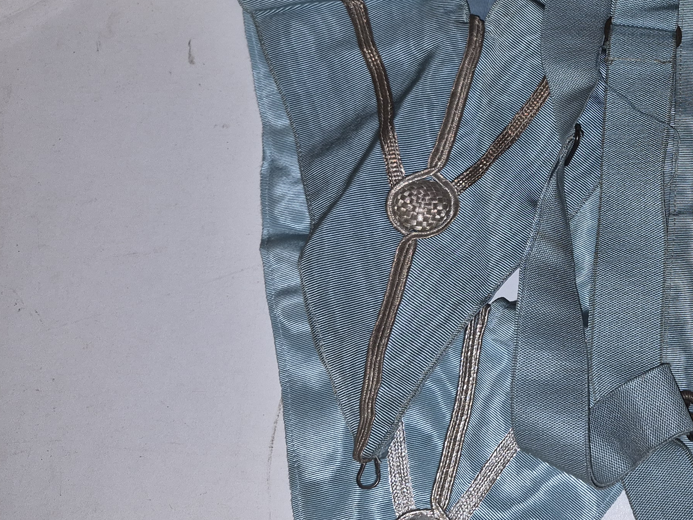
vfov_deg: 28.3
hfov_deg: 32.8
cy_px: 159
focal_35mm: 51
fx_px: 1021
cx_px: 764
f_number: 1.8
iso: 40
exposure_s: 1/50
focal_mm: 5.4
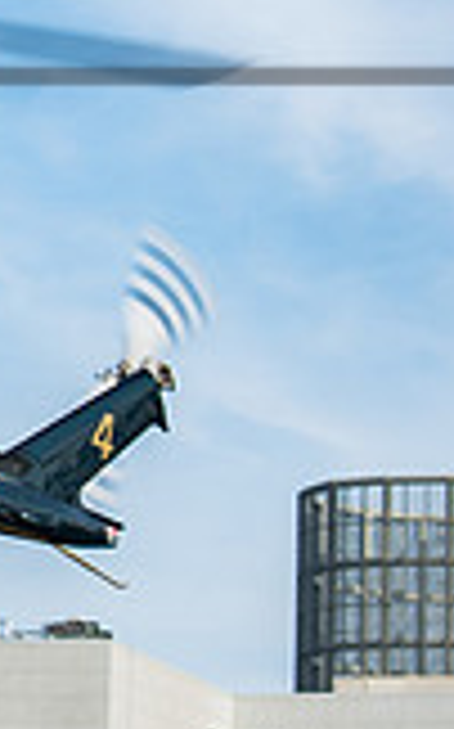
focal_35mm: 323
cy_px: 185
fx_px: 6406
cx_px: -689
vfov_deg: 6.5
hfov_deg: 4.0
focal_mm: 55
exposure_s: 1/200
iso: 100
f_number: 5.6
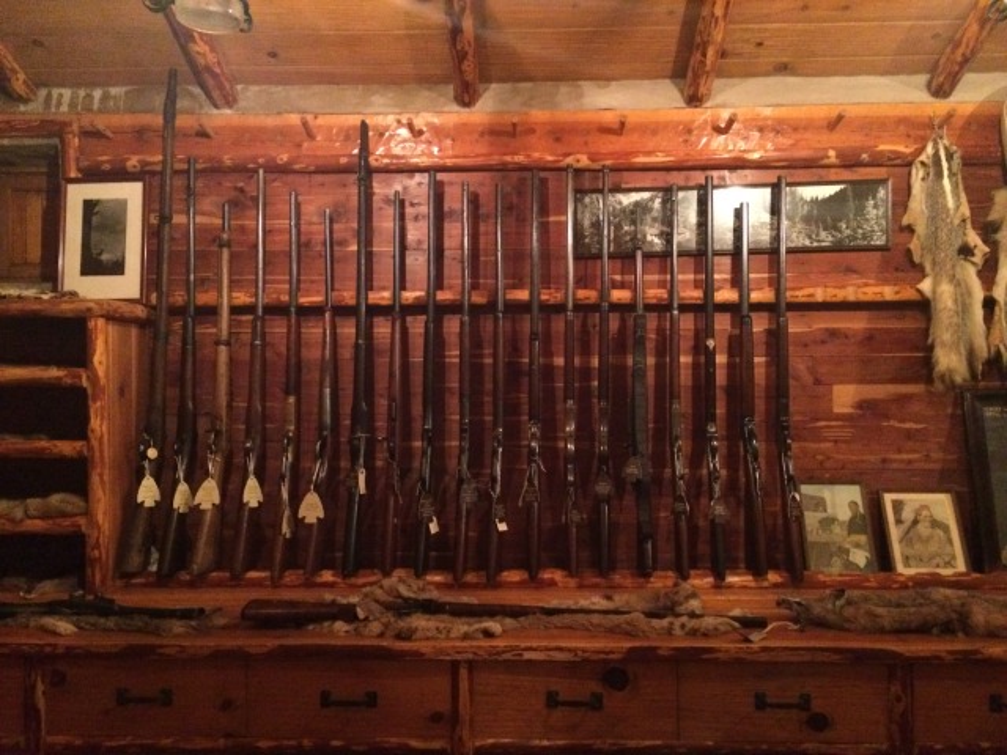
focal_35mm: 29
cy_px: 378
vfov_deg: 48.2
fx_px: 844
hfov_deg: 61.7
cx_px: 504
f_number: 2.2
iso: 640
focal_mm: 4.15
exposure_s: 1/15
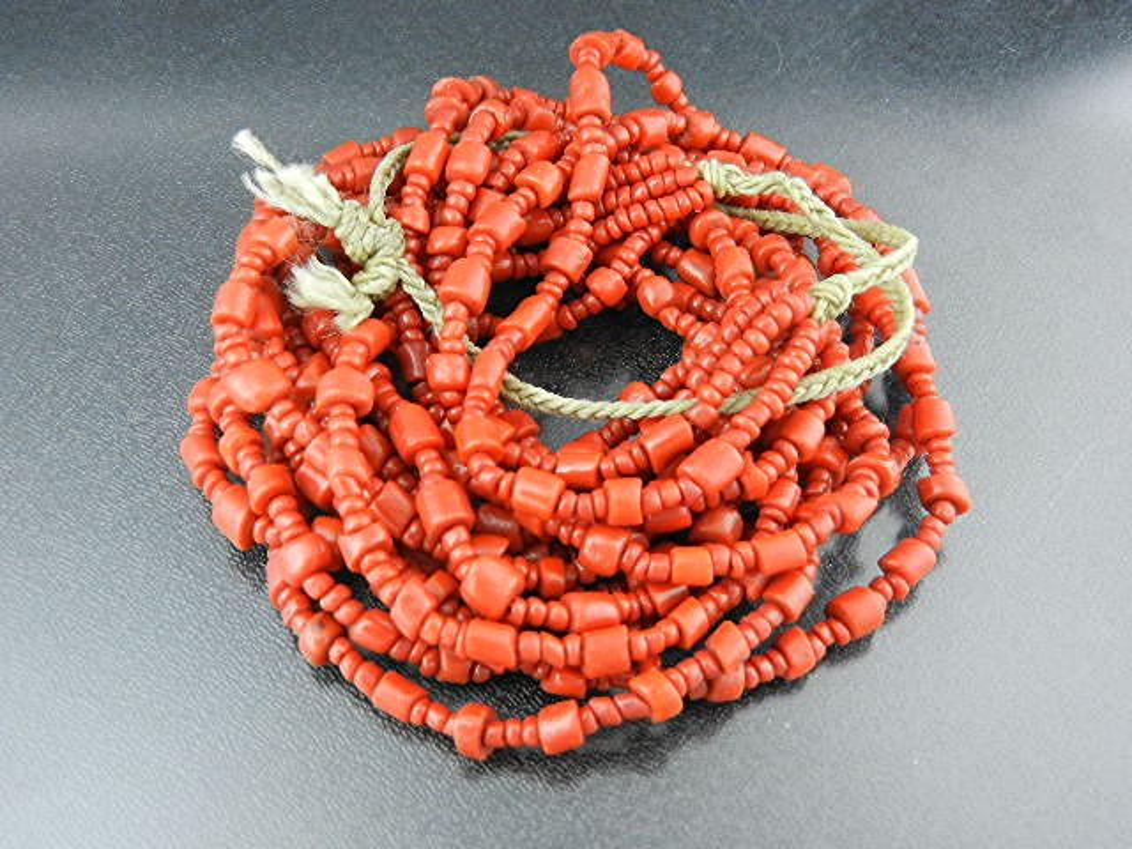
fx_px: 1472
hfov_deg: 42.1
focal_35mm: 45
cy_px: 424
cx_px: 566
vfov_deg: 32.2
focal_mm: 8.1
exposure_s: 1/4.8
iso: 200
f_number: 3.8
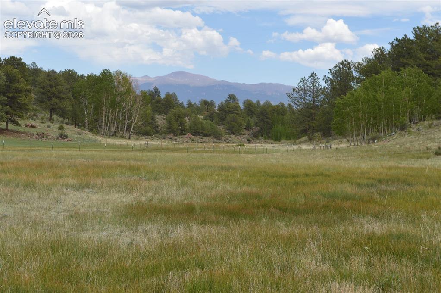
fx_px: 844
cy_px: 146
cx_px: 220
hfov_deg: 29.3
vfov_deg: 19.7
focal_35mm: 69
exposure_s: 1/200
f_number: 7.1
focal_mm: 46
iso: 100
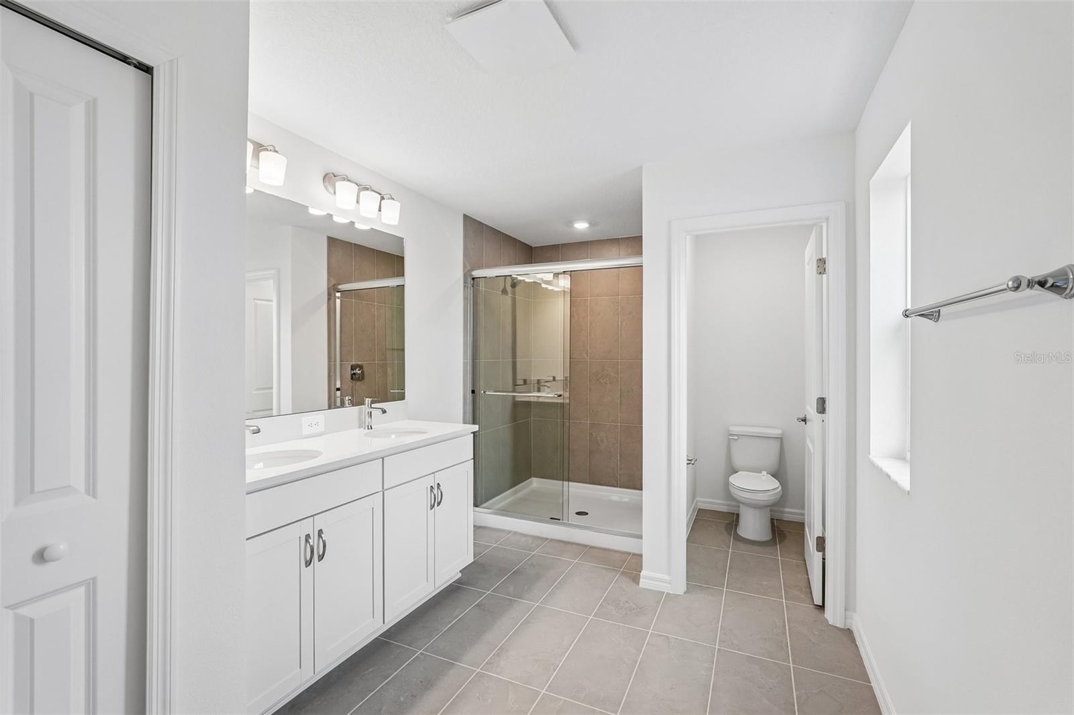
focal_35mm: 16
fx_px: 477
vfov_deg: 73.7
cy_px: 358
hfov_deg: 96.7
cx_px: 537
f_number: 8
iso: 400
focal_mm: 16
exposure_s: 1/40
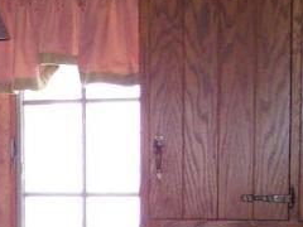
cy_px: 376
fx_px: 1348
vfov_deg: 9.3
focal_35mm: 154
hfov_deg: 12.1
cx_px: -176
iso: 140
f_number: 2.7
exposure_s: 1/64
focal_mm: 6
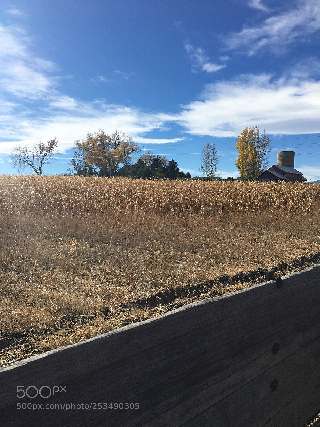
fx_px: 357
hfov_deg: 48.2
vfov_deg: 61.7
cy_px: 214
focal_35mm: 29
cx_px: 160
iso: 25
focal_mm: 4.15
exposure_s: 1/2747
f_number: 2.2
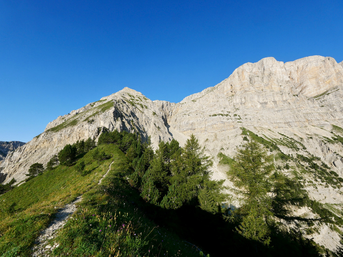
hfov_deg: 102.0
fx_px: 139
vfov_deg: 85.7
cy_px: 128
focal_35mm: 14
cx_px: 172
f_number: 6.3
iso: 200
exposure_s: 1/500
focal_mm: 7
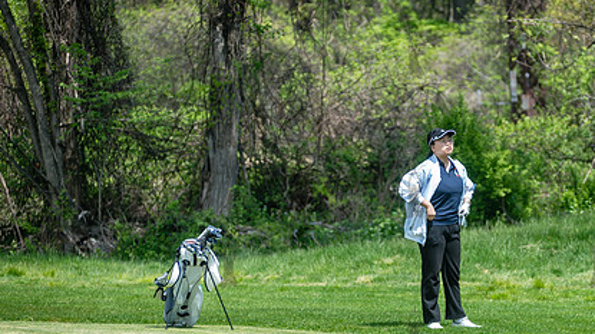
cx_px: 413
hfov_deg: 7.4
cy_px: 193
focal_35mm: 290
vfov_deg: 4.2
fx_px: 4573
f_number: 3.5
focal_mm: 155
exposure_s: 1/500
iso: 100
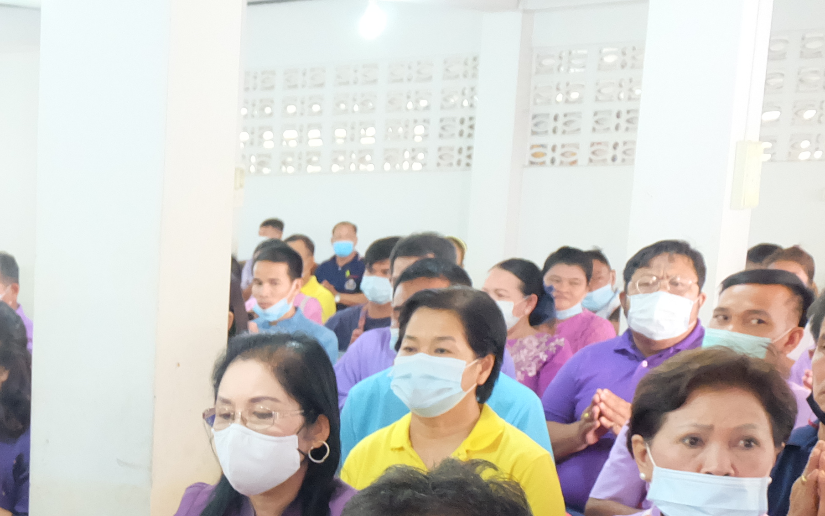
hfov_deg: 23.0
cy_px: 629
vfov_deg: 15.7
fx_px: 1799
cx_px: -250
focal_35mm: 80
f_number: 3.8
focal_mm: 19.2
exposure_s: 1/56
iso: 6400
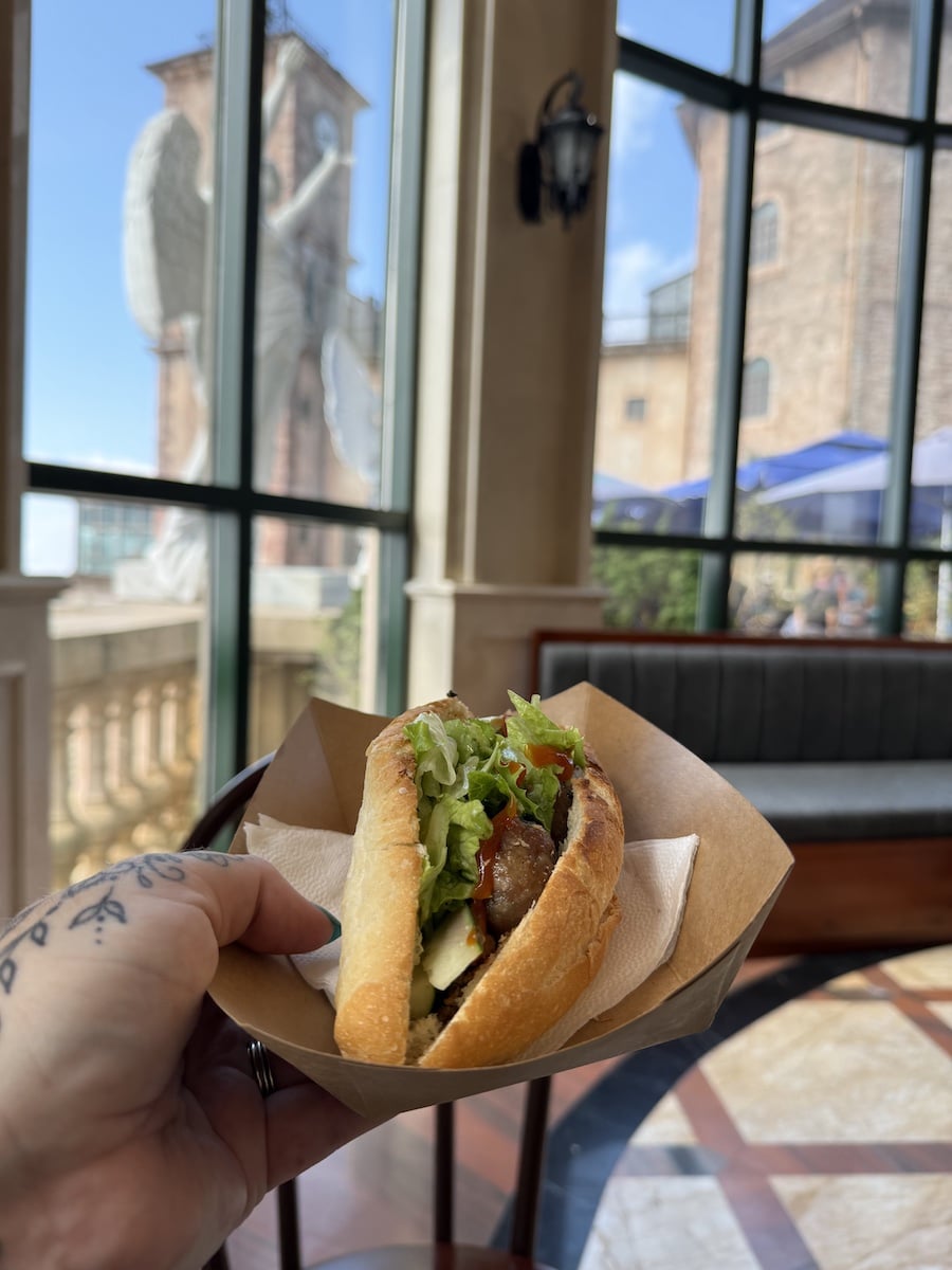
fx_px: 880
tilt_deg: -4.9
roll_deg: -2.9
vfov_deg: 71.6
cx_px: 476
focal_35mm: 24
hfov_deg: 56.8
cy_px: 635
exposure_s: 1/461
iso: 100
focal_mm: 6.76
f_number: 1.78
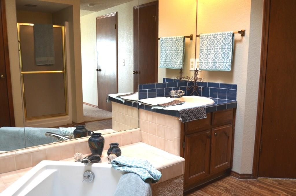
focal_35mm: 32
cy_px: 98
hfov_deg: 59.6
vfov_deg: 41.5
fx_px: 258
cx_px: 148
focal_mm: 21
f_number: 4.5
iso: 640
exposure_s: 1/60
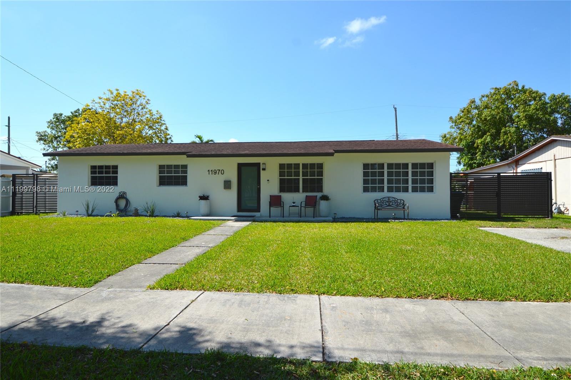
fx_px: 285
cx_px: 286
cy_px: 190
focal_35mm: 18
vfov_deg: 67.3
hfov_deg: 90.1
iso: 100
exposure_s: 1/250
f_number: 8
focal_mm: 12
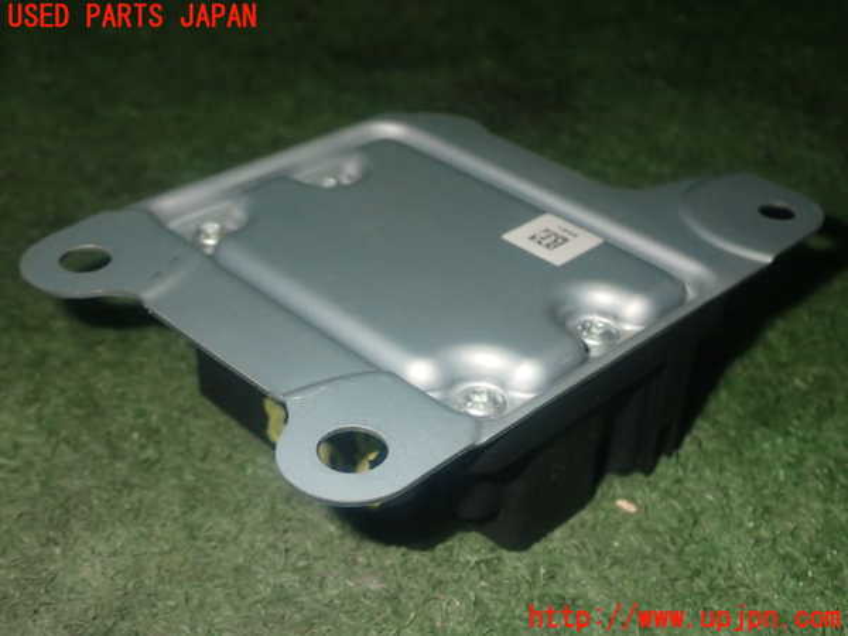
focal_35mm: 50
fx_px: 1225
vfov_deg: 29.1
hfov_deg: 38.2
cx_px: 424
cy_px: 318
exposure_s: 1/50
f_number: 9
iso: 500
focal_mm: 9.01
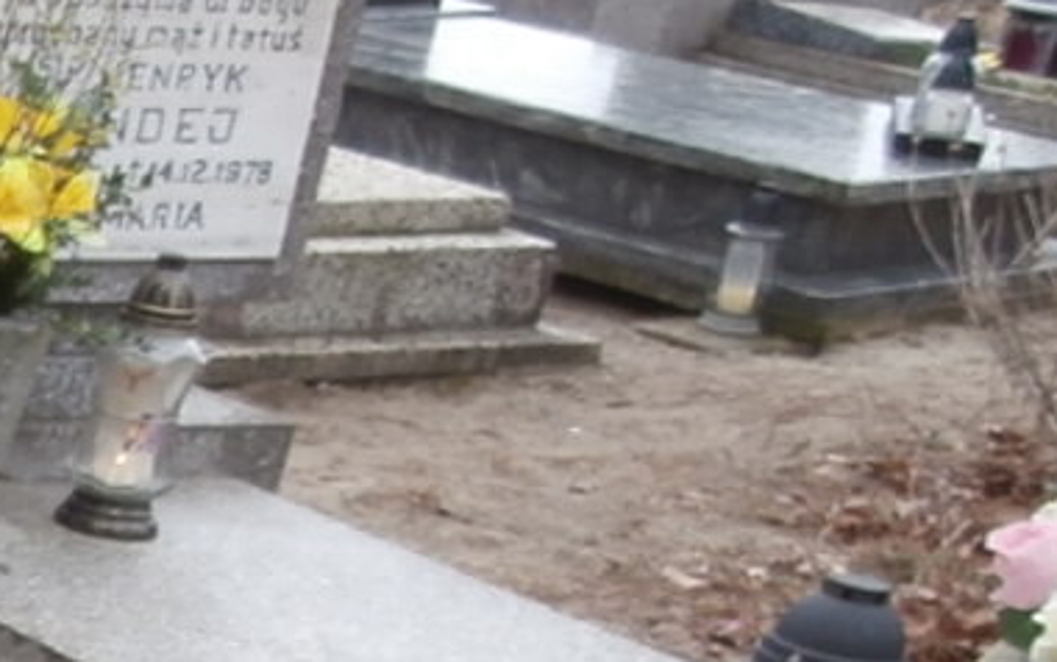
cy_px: 754
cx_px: -1129
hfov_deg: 15.2
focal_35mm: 107
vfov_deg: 12.0
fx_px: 3084
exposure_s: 1/50
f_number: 3
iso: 100
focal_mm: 4.2
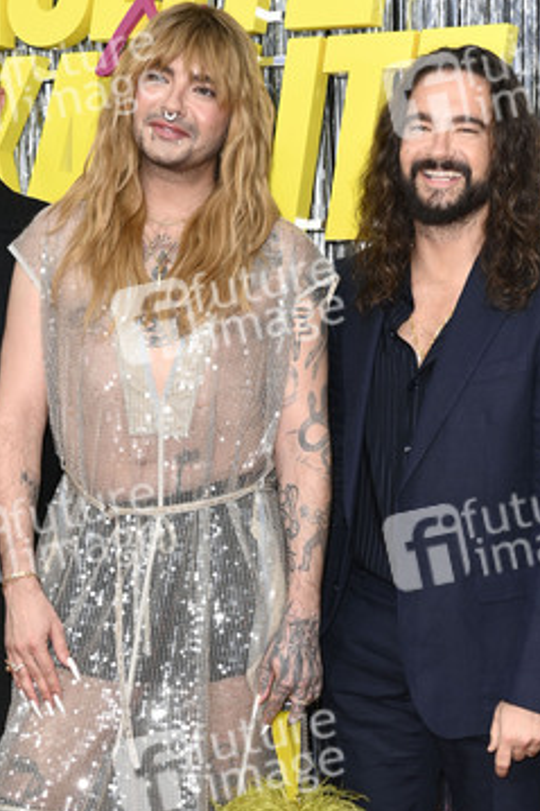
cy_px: 425
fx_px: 1757
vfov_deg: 26.0
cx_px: 294
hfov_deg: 17.5
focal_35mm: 78
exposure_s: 1/250
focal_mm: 70
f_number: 5.6
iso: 400
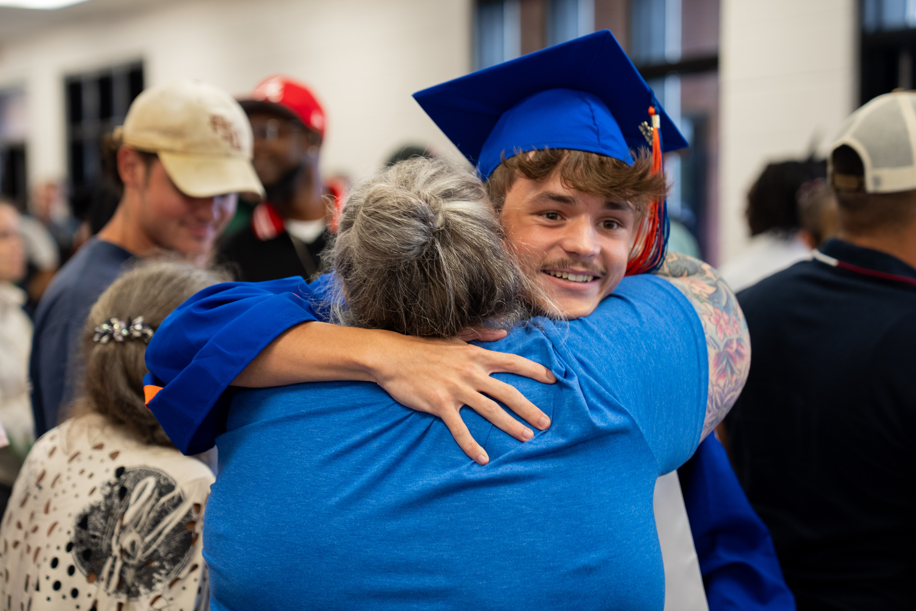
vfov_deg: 19.2
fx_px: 1806
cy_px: 301
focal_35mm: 71
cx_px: 461
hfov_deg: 28.5
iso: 1250
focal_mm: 70
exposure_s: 1/125
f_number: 2.8
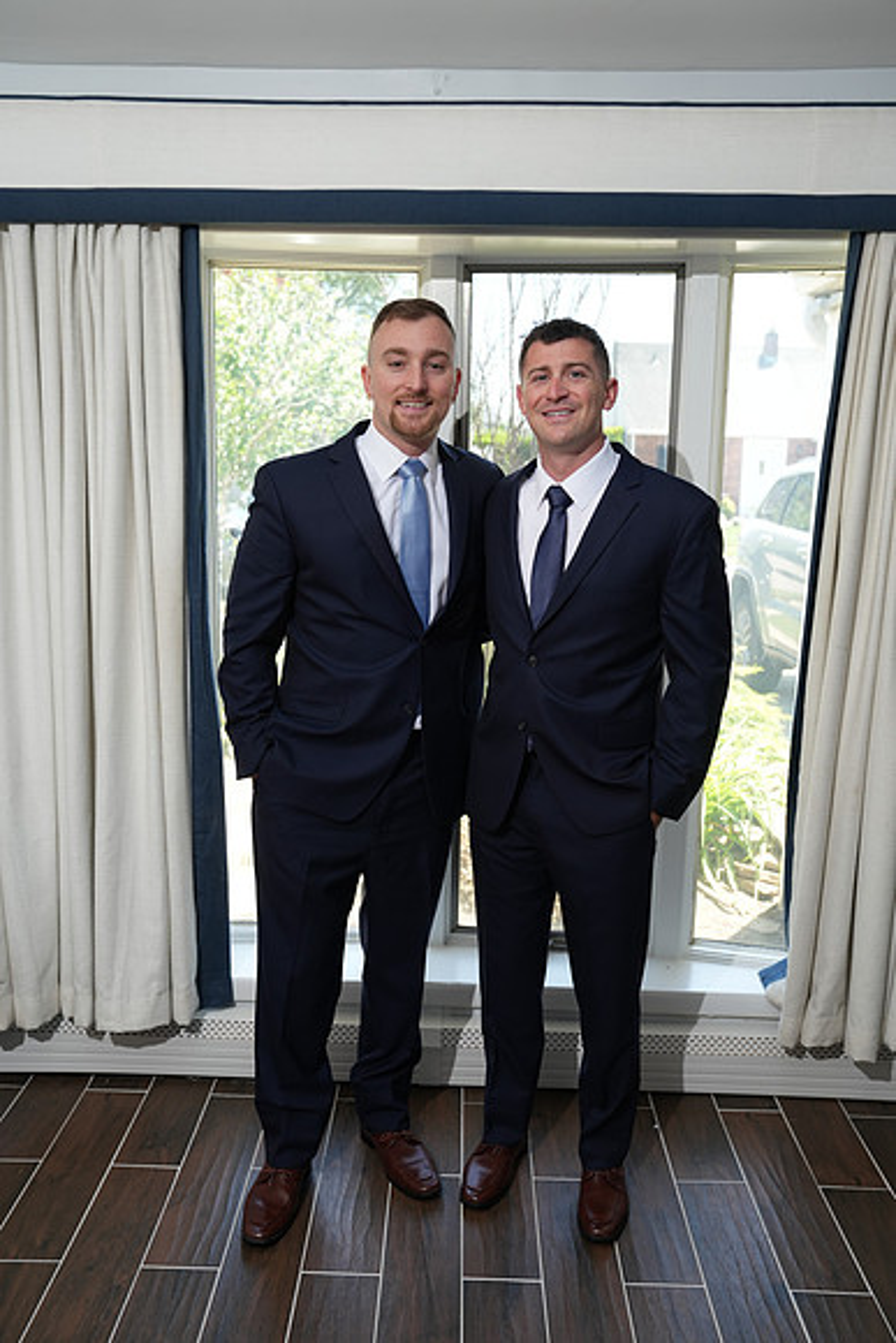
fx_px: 1157
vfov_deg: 60.3
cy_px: 672
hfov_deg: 42.3
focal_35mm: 31
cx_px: 448
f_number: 4
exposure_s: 1/200
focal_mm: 31
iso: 320
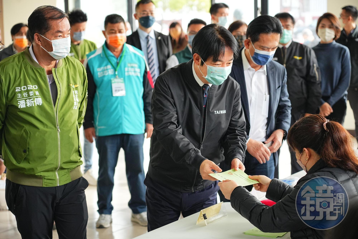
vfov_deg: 16.9
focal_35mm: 81
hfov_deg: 25.1
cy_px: 120
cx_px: 179
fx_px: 805
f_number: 4
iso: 1600
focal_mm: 81
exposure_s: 1/500
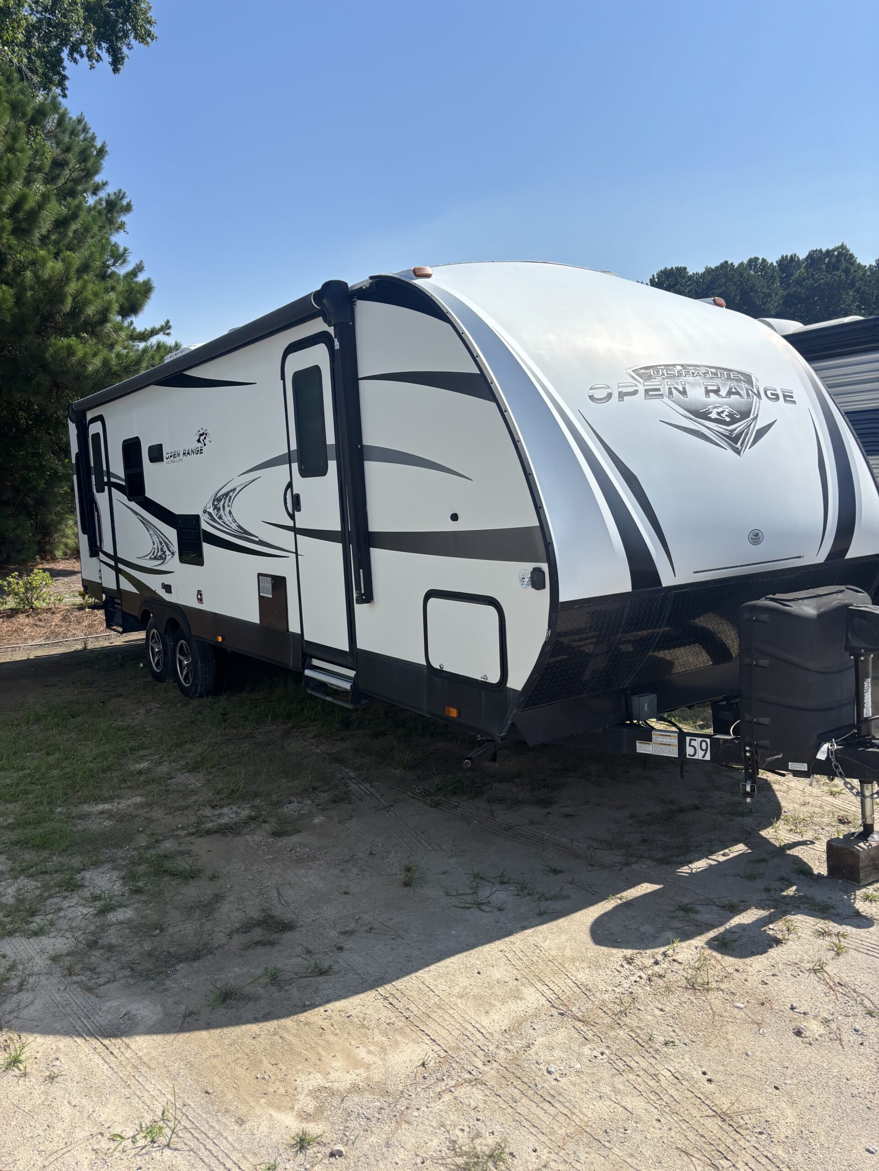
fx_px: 880
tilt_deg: -8.8
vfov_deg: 67.3
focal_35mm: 26
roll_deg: +1.0
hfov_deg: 53.1
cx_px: 440
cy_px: 586
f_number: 1.6
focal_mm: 5.96
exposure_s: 1/4425
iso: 50
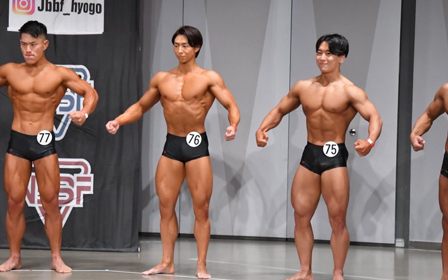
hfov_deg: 9.4
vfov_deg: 5.9
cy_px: 146
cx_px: 225
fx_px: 2735
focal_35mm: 224
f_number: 5.6
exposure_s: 1/400
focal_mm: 145
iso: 6400
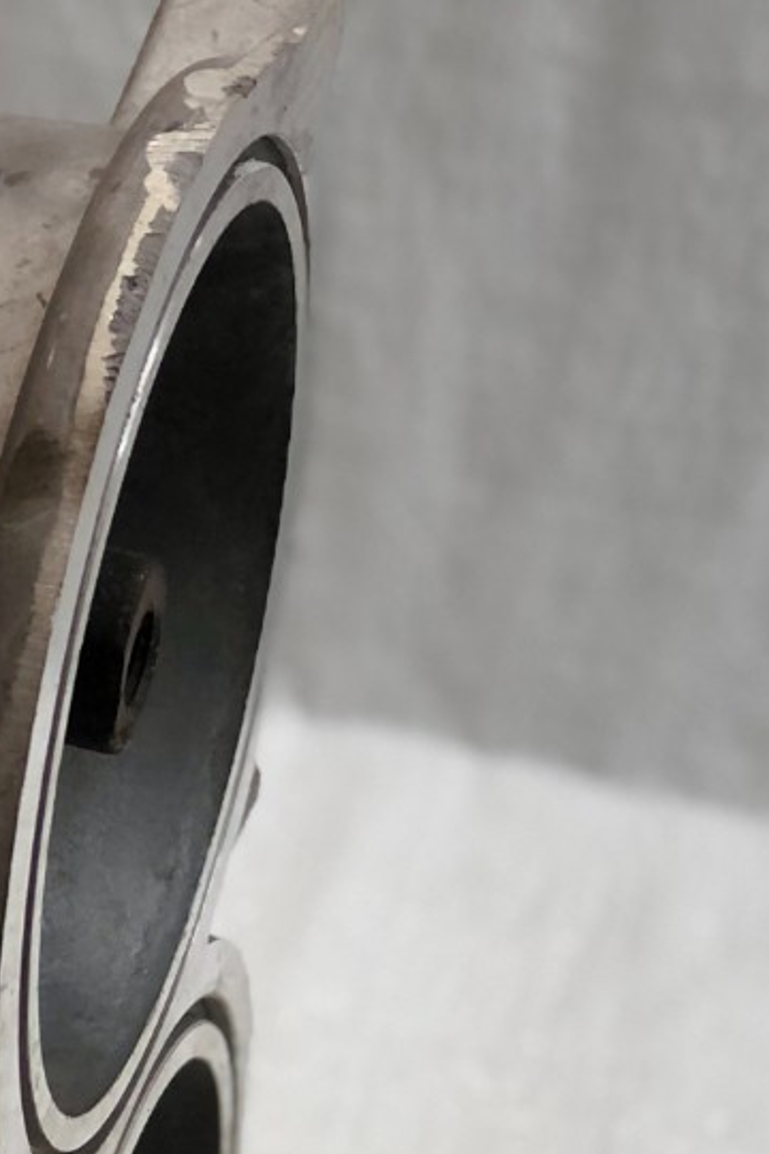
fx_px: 5062
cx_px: -58
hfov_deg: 8.6
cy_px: 1137
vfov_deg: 12.8
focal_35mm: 158
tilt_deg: -48.1
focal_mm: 6.6
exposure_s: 1/30
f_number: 2.8
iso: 32
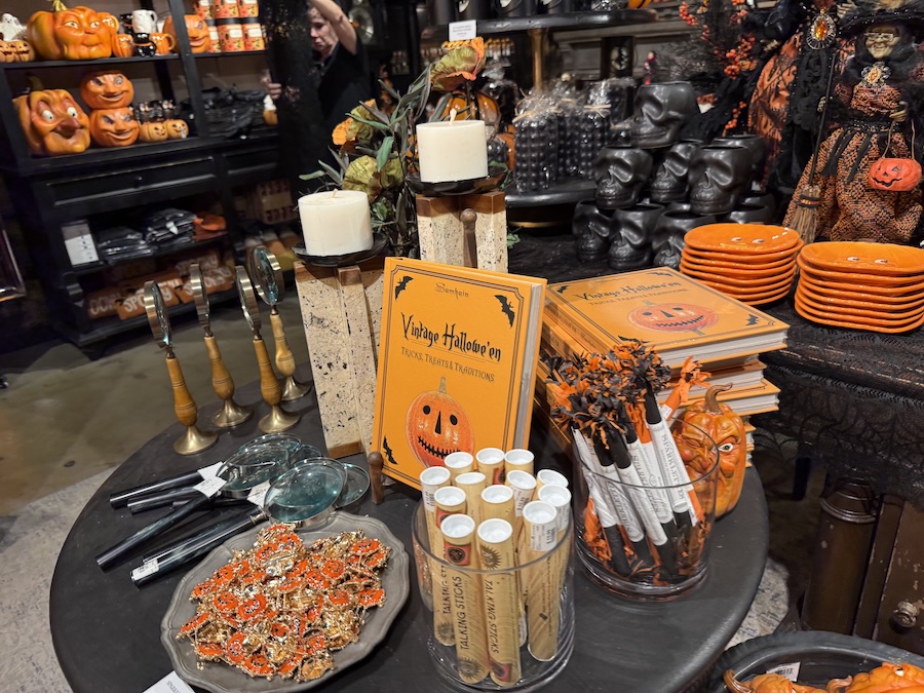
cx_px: 462
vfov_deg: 56.8
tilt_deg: -24.3
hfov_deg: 71.6
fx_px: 641
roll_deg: +1.5
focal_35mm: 24
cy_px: 346
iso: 160
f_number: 1.78
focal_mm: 6.76
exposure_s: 1/60
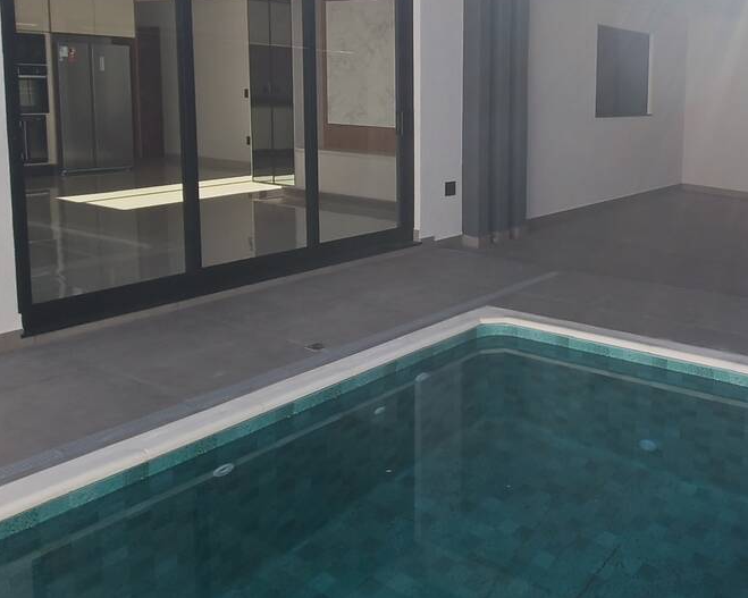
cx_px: 631
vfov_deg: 44.8
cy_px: 180
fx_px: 708
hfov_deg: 51.1
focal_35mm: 32
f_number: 2.2
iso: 50
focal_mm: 1.67
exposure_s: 1/424
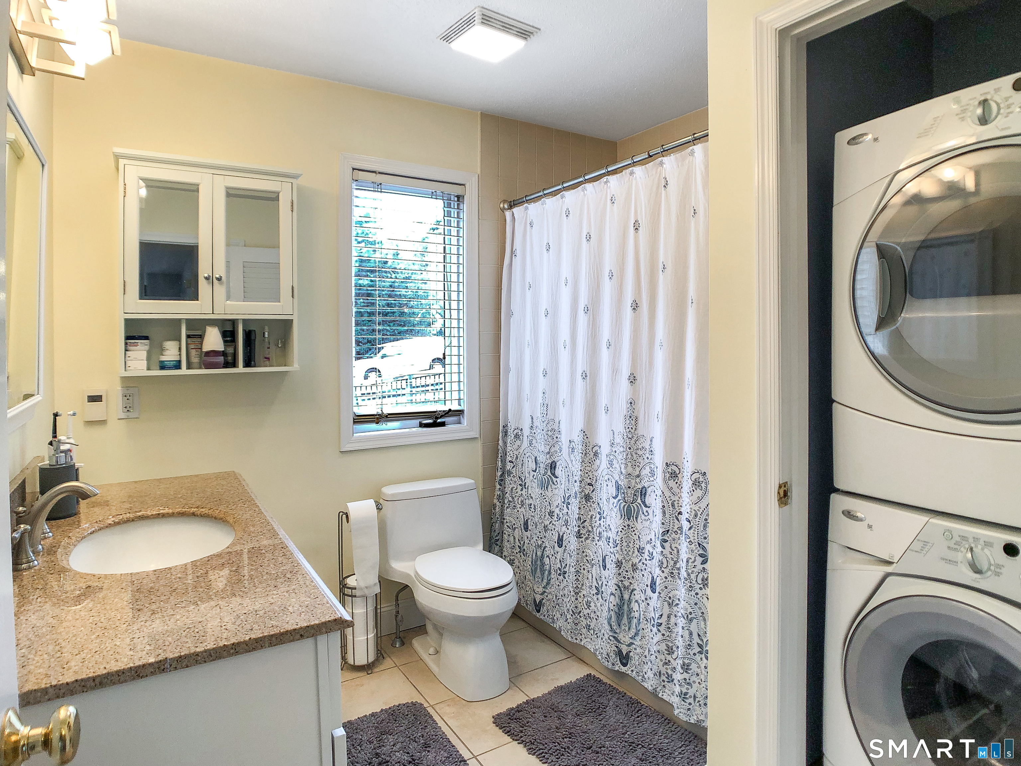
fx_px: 826
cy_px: 383
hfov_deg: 63.4
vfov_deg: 49.7
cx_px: 510
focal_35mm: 28
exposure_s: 1/30
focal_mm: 3.99
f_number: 1.8
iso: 25
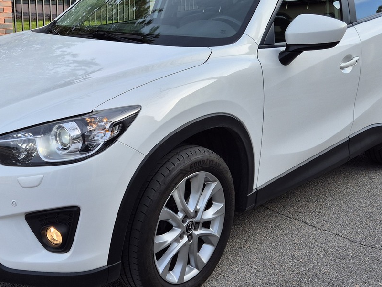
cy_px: 119
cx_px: 112
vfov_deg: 31.5
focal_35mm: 46
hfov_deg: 40.4
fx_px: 508
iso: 25
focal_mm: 5.4
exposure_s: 1/944
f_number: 1.8
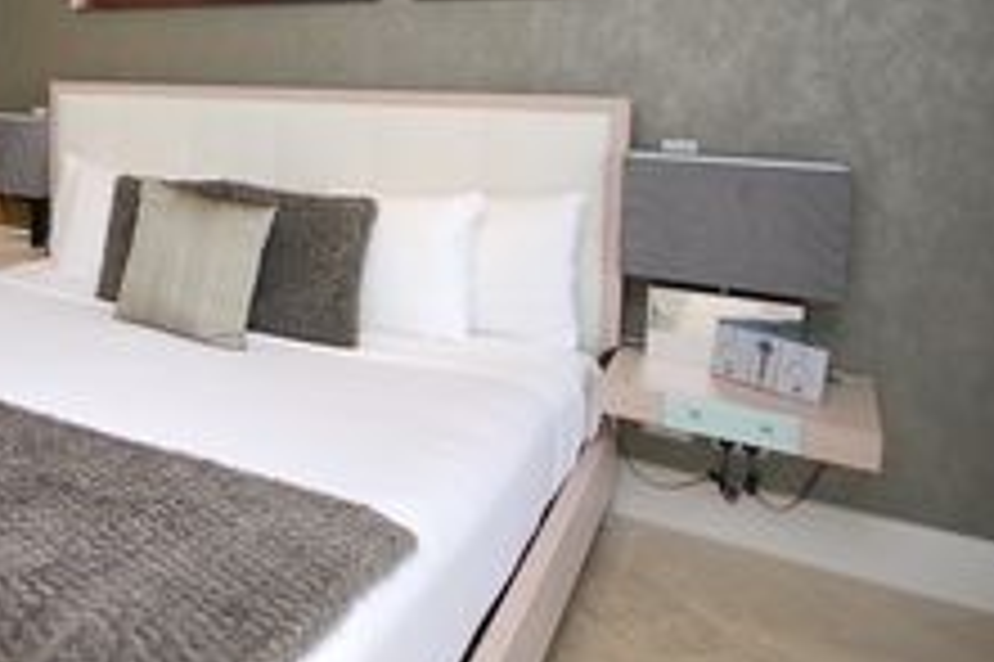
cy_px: 124
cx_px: 36
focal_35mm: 35
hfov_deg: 46.9
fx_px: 967
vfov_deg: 36.3
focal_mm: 11
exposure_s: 1/60
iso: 200
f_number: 4.2
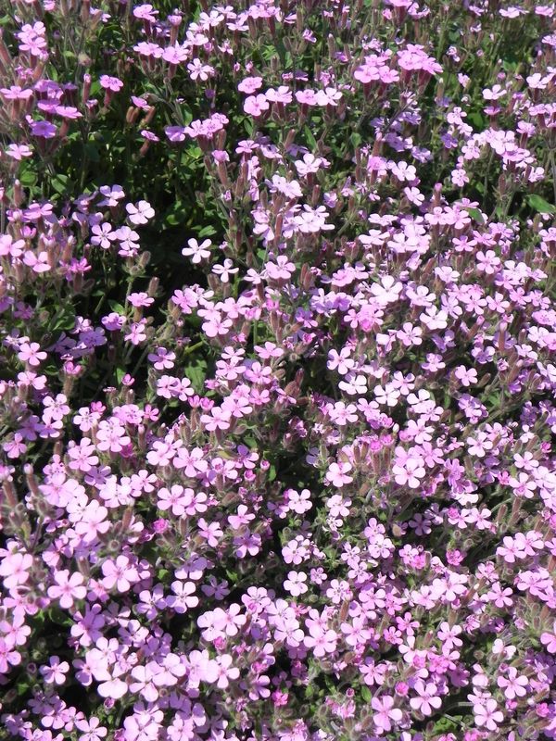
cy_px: 370
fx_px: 1114
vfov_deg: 36.8
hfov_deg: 28.0
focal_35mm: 52
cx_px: 278
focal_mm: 9.2
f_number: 3.5
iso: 160
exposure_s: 1/2000
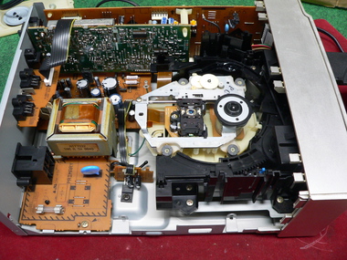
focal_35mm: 36
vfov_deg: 39.7
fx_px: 361
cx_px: 174
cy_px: 130
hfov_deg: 51.4
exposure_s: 1/15
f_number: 2.8
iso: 200
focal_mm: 6
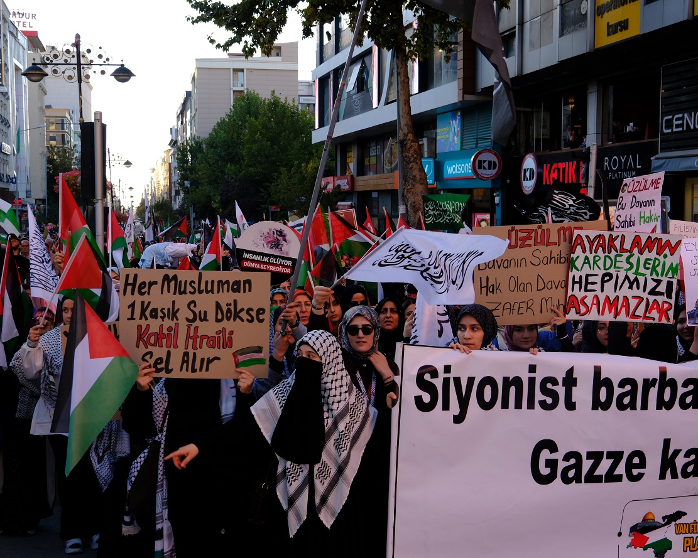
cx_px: 377
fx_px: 930
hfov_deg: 41.1
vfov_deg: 33.4
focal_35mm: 45
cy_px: 276
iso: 400
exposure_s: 1/400
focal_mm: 26
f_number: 4.5
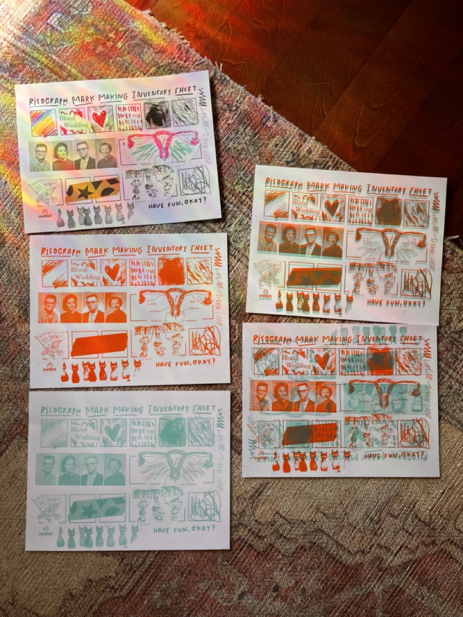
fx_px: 464
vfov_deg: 67.3
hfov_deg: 53.1
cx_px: 232
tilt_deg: -87.6
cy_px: 308
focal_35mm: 26
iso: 50
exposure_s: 1/294
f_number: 1.6
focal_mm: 5.1
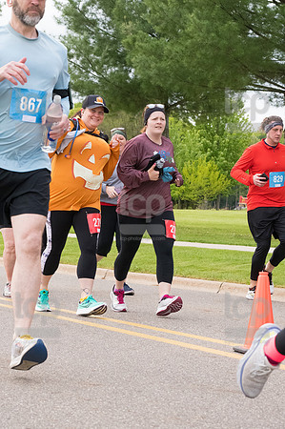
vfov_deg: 17.5
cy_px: 214
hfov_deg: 11.7
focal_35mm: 117
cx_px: 142
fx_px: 1392
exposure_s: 1/1600
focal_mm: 78
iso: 4000
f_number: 7.1
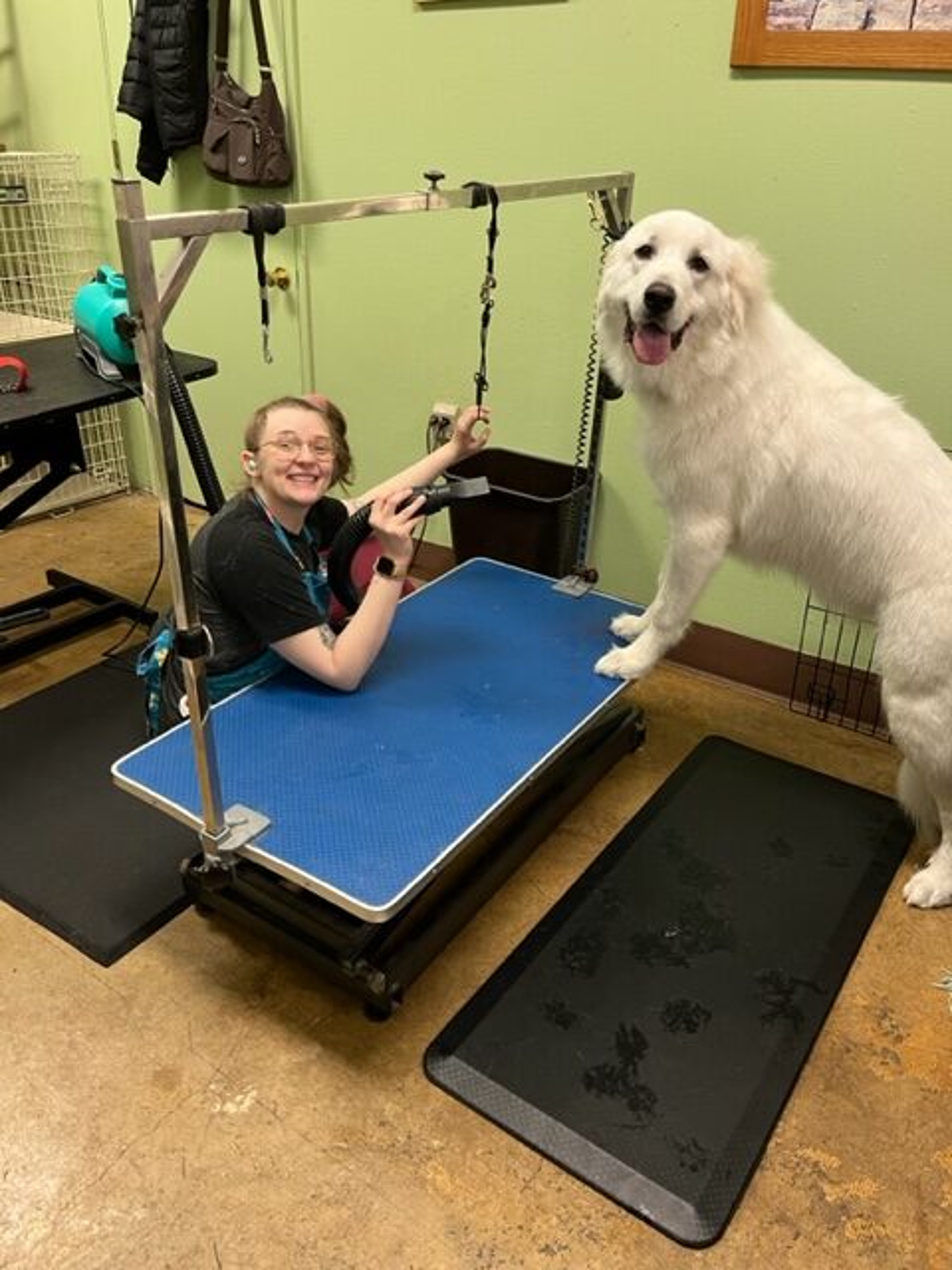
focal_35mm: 26
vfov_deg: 67.3
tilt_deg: -30.1
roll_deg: -0.7
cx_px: 476
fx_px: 953
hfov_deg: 53.1
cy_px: 635
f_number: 1.6
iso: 125
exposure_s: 1/64
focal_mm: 5.1
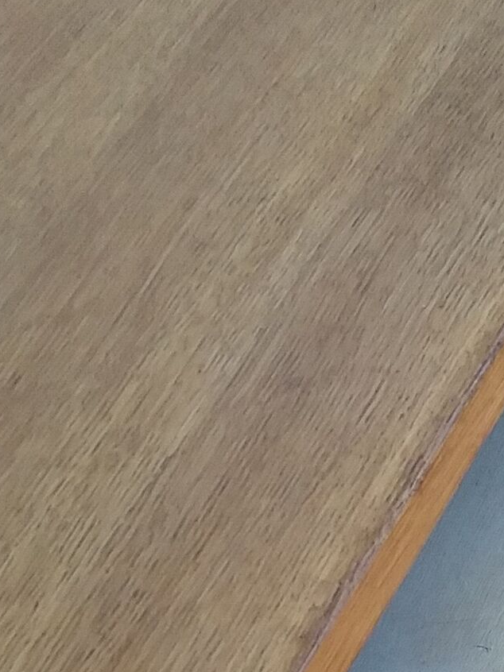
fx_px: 1845
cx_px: 586
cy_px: 921
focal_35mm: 95
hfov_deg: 15.1
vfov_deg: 18.8
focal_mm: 3.3
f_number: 2.2
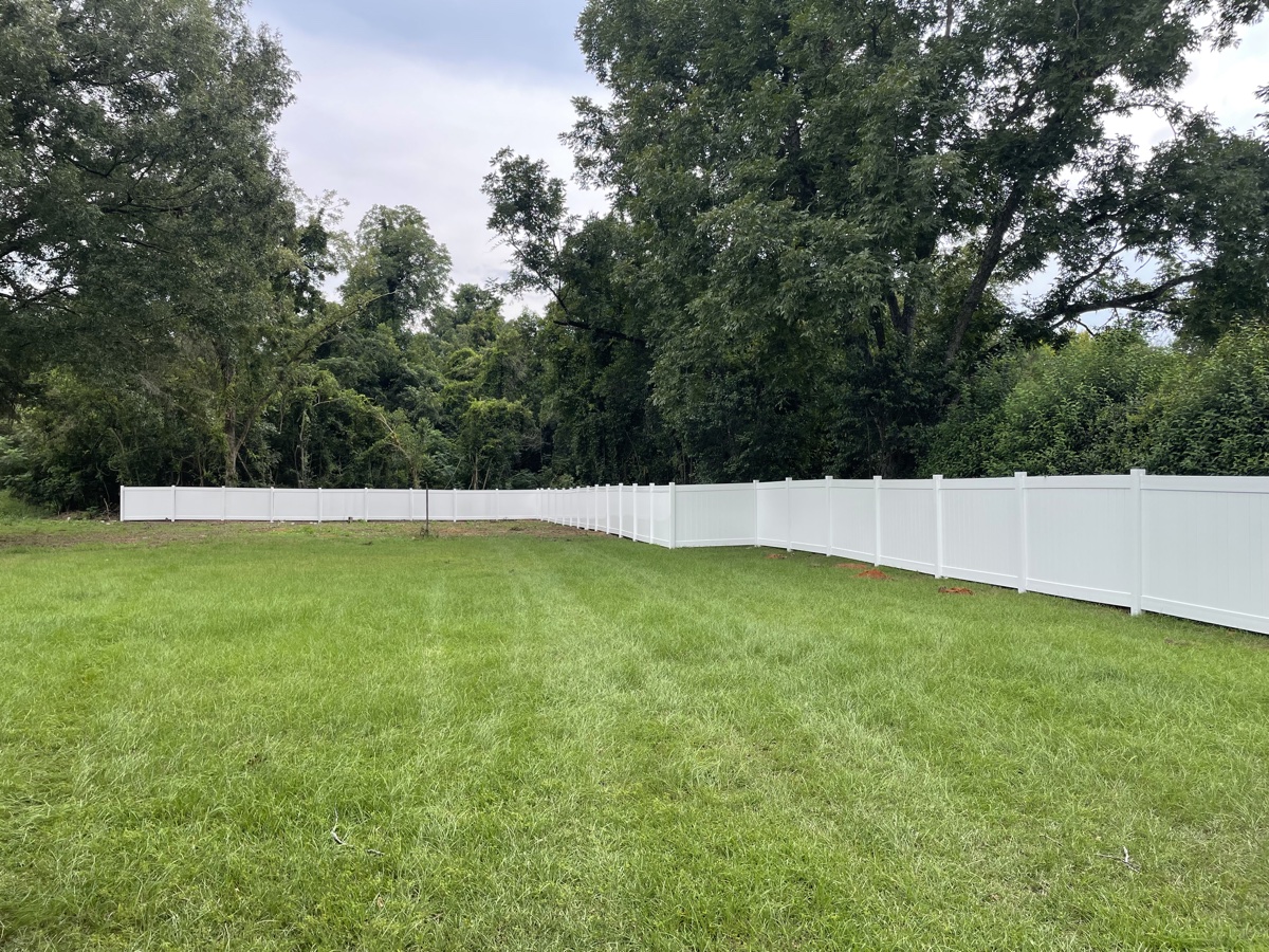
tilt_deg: +1.7
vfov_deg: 53.1
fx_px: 953
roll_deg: +1.3
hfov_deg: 67.3
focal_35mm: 26
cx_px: 634
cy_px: 476
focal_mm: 4.2
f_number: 1.6
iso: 32
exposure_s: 1/895
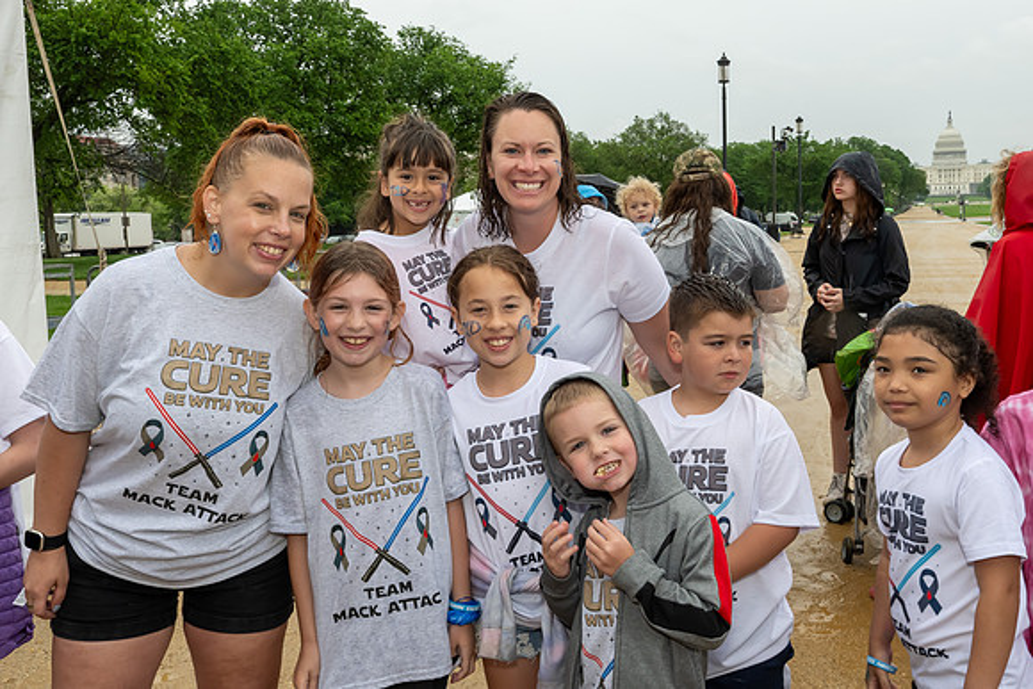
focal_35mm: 34
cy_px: 303
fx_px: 964
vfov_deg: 39.3
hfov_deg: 56.2
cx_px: 579
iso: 560
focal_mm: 20
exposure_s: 1/250
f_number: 10
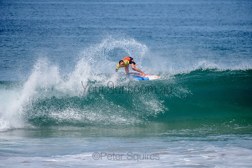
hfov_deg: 4.1
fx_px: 3501
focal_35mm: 500
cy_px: 84
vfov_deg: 2.8
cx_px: 126
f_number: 6.3
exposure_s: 1/2500
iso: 250
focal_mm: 500
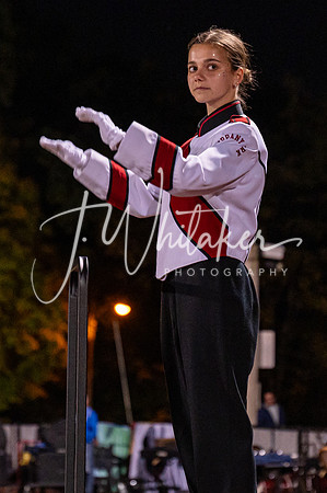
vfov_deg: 10.2
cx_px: 231
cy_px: 232
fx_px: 2750
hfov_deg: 6.8
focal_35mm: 201
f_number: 4
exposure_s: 1/200
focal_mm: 95
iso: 3200
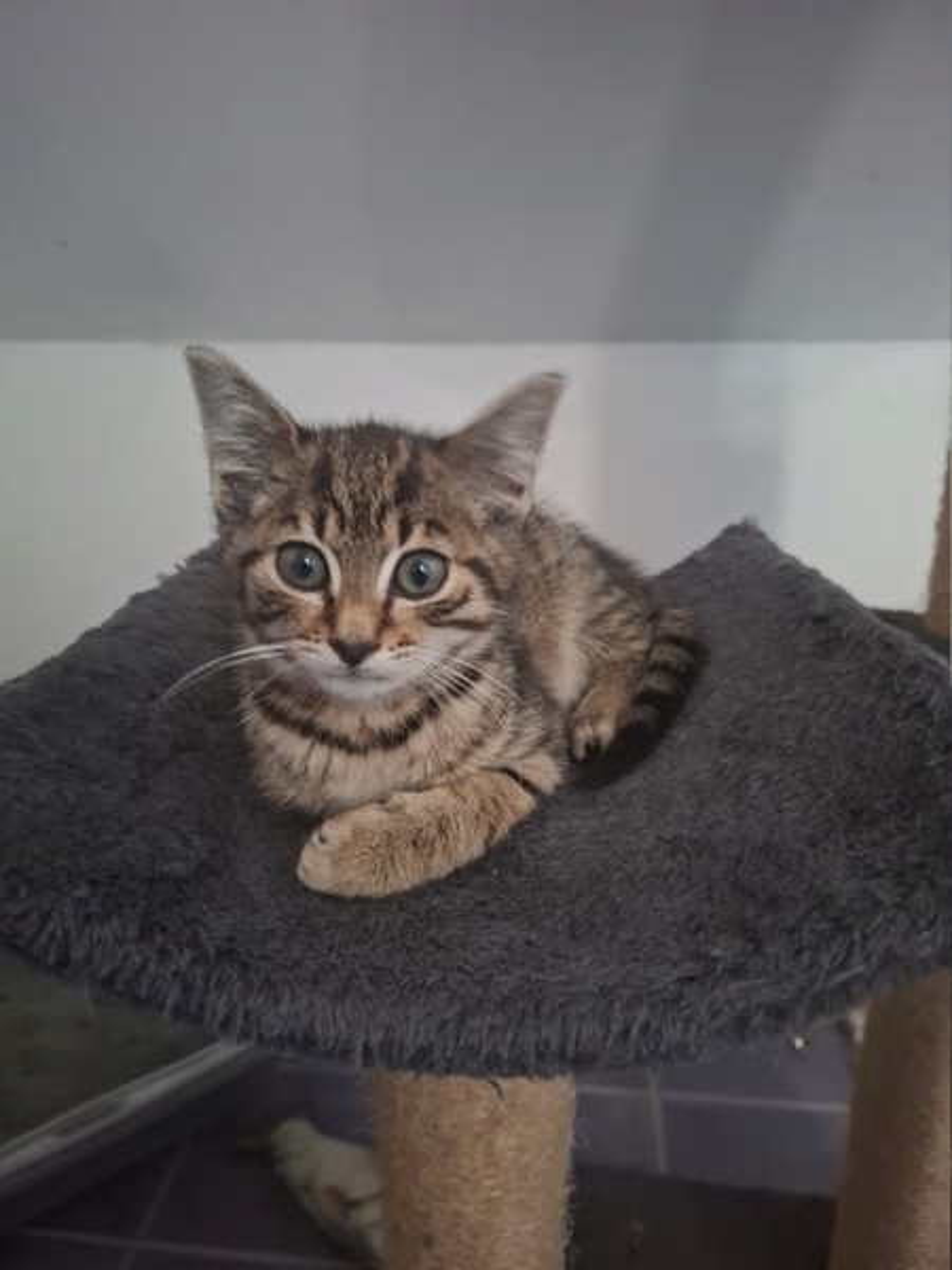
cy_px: 635
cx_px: 476
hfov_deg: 58.9
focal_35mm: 23
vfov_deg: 73.9
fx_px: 843
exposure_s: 1/20
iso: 1000
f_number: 1.8
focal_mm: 5.54
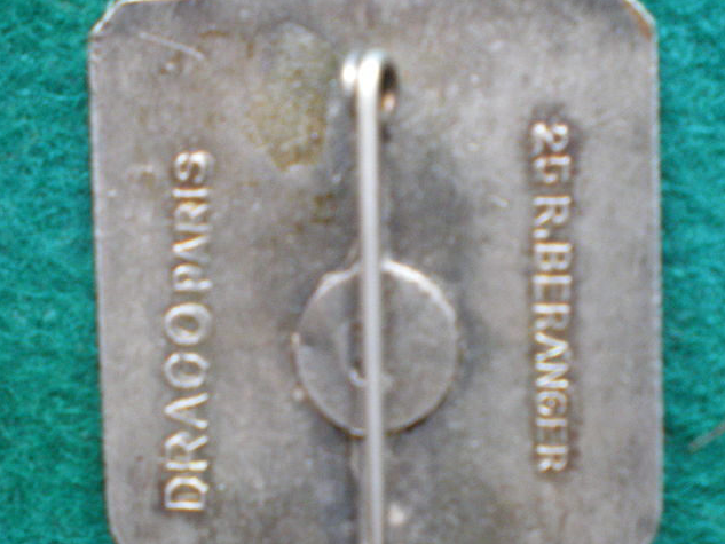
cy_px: 380
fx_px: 1257
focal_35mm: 60
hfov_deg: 32.1
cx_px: 404
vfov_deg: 24.3
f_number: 3.1
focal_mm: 6.3
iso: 400
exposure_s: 1/15
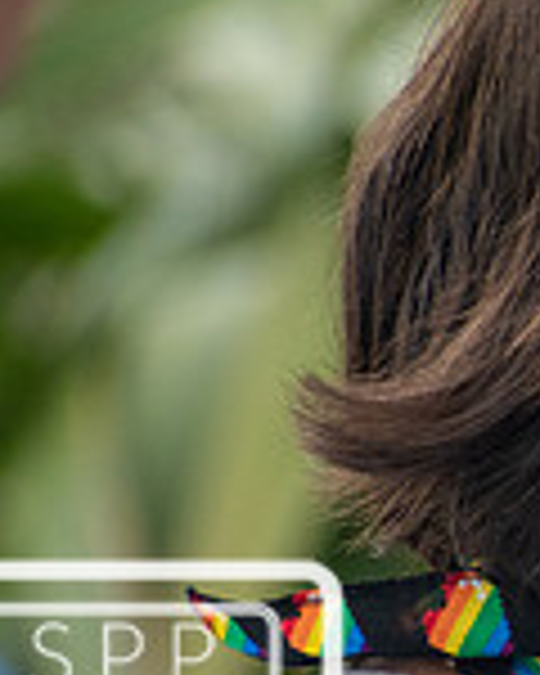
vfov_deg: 1.3
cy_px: 592
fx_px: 30406
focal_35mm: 1522
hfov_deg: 1.0
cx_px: 1071
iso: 720
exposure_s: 1/1000
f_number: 6.3
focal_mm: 280
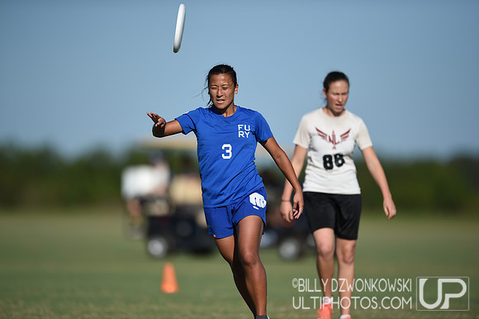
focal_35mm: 400
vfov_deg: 3.4
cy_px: 160
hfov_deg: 5.2
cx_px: 240
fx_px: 5319
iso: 200
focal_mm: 400
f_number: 2.8
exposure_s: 1/8000
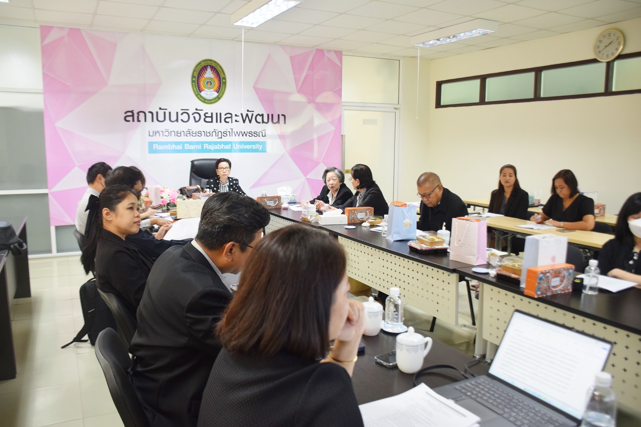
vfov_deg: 47.9
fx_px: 481
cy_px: 214
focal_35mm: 27
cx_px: 320
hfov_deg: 67.4
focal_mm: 18
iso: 720
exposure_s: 1/60
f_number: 4
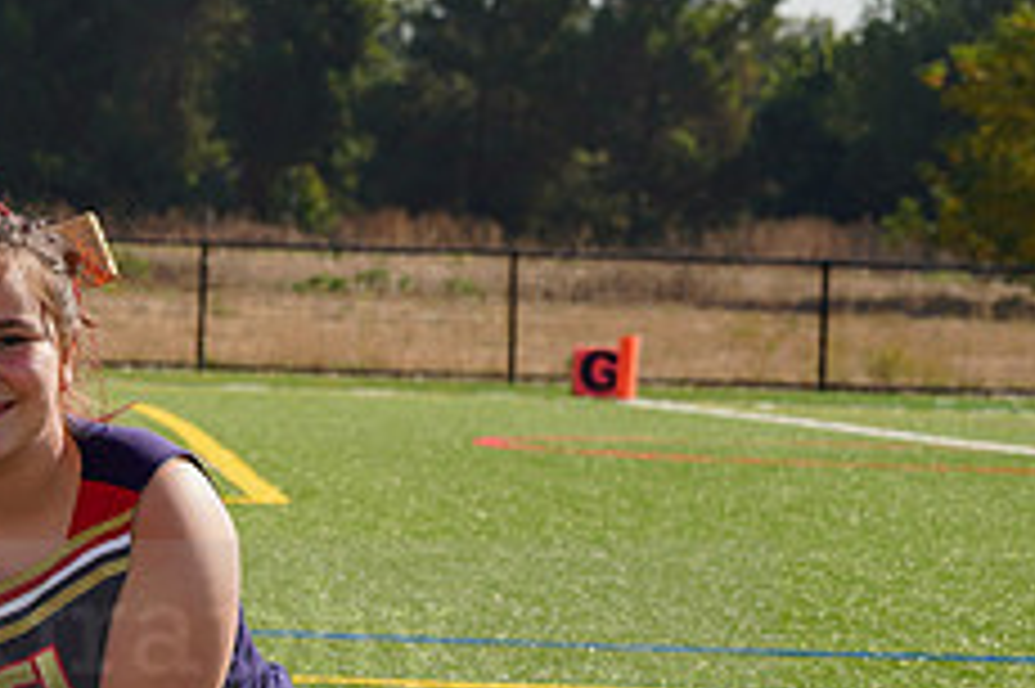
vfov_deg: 4.9
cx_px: -94
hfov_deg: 7.3
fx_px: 8101
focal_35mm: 282
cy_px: 598
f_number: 13
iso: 100
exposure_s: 1/160
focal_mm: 112
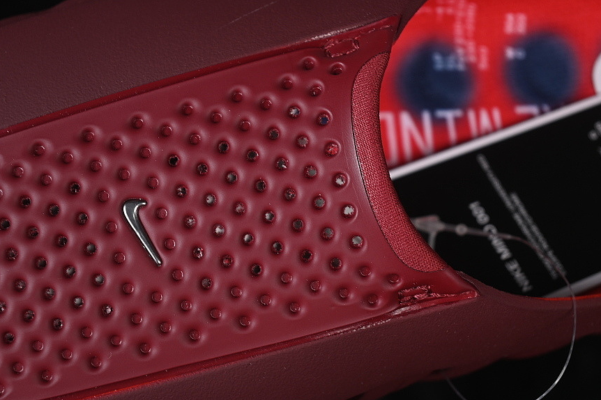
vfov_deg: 14.5
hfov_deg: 21.7
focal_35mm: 94
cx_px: 311
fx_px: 1569
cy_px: 172
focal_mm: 50
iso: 160
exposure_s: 1/60
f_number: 6.3
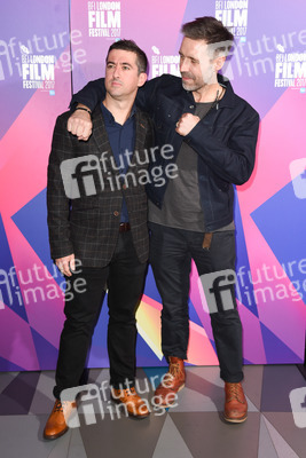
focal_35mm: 40
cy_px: 229
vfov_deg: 48.4
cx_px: 153
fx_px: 510
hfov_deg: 33.4
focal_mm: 40
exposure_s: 1/250
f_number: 5.6
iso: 800
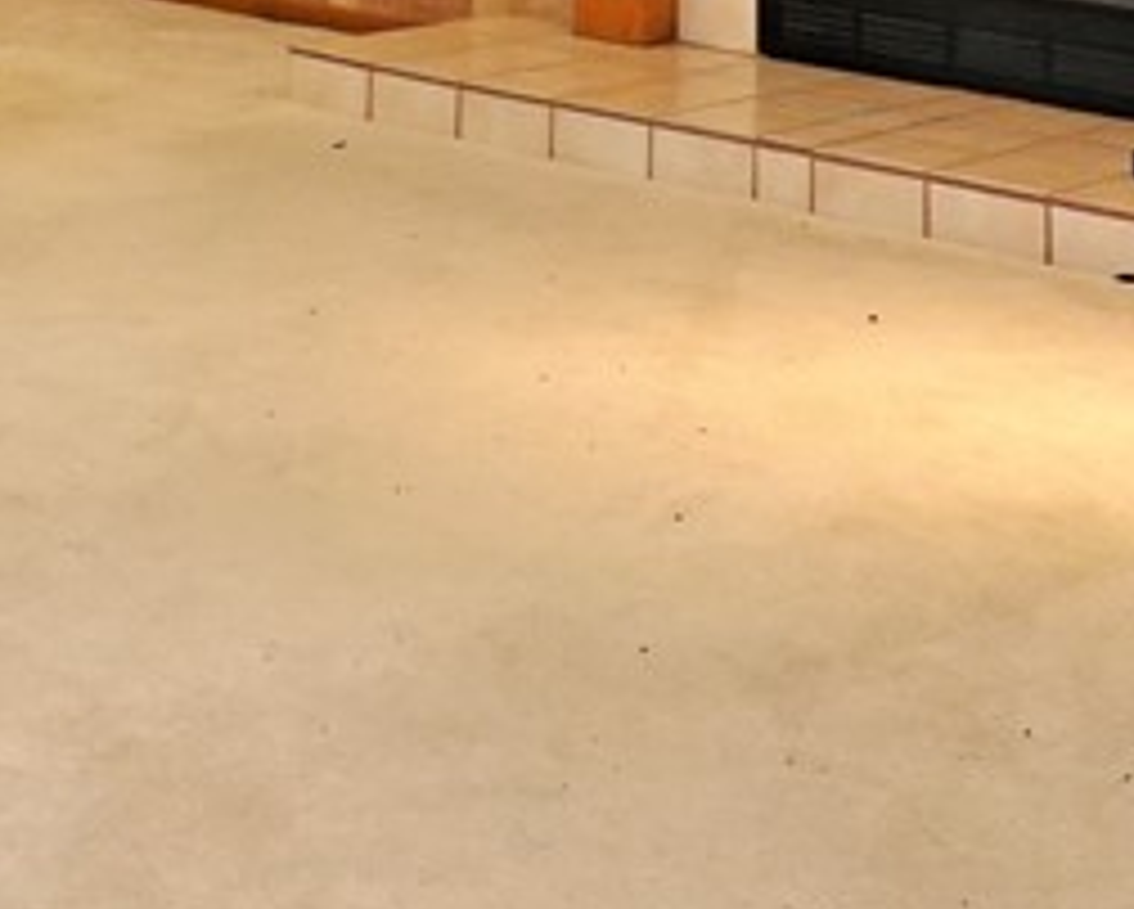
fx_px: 3258
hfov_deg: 19.4
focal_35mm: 97
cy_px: -612
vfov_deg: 14.4
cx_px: 126
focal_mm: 9
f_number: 2.8
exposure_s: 1/30
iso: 400
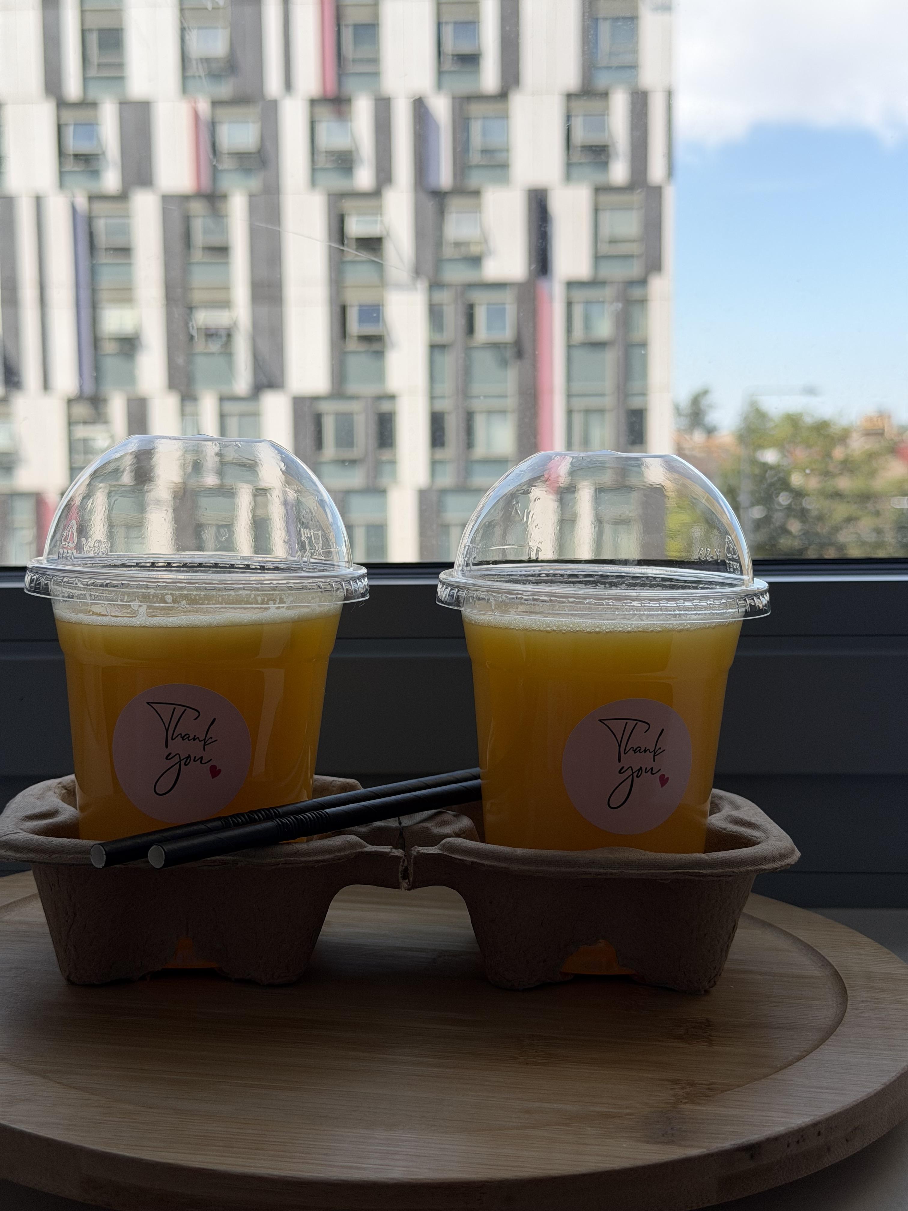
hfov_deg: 30.3
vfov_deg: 39.7
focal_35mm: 48
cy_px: 606
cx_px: 454
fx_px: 1679
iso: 64
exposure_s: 1/1543
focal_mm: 6.76
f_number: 1.78
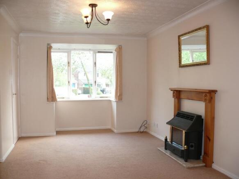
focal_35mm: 35
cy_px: 90
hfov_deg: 52.6
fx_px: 242
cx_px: 120
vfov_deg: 40.7
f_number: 2.8
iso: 100
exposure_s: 1/30
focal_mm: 7.4
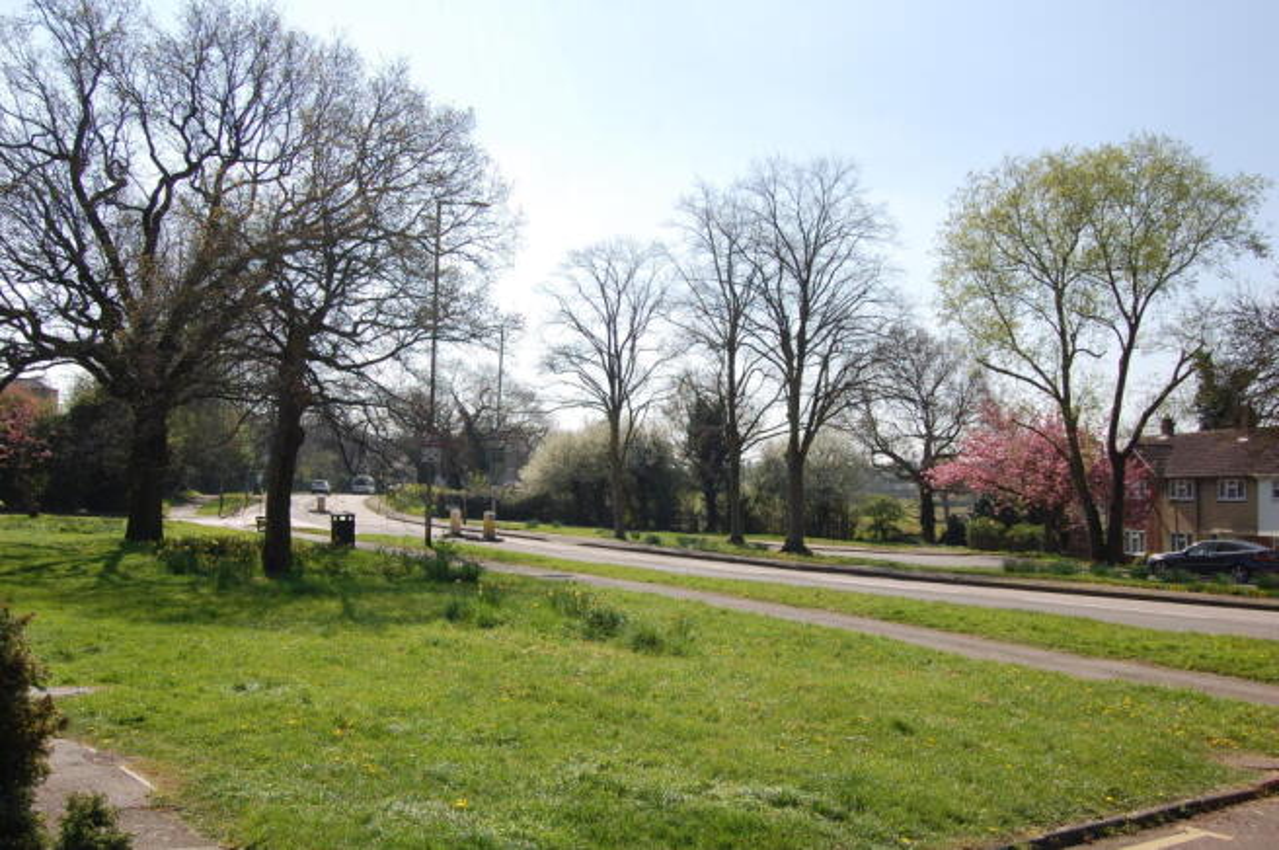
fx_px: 1171
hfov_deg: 57.3
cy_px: 425
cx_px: 640
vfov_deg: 39.9
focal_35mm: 33
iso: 200
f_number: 9
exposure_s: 1/320
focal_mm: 22
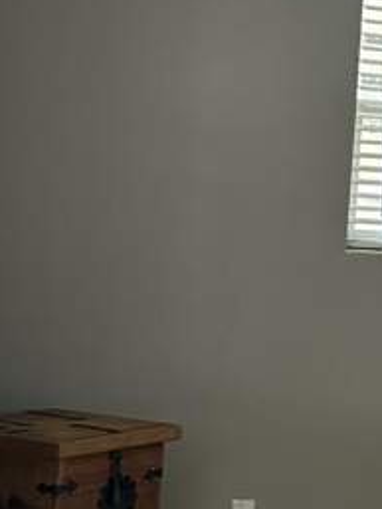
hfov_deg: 12.2
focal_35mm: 108
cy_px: 208
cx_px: 756
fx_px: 1588
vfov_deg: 18.2
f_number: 1.5
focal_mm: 5.7
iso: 250
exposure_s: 1/60
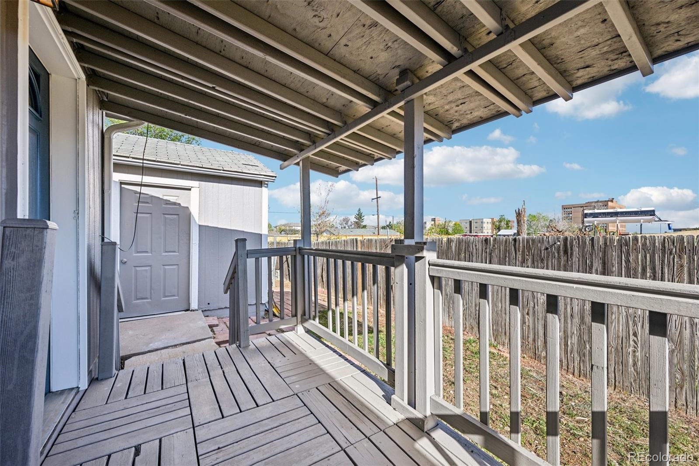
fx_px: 272
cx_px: 350
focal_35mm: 14
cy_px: 233
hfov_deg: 104.3
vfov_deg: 81.2
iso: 64
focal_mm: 14
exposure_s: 1/50
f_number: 11
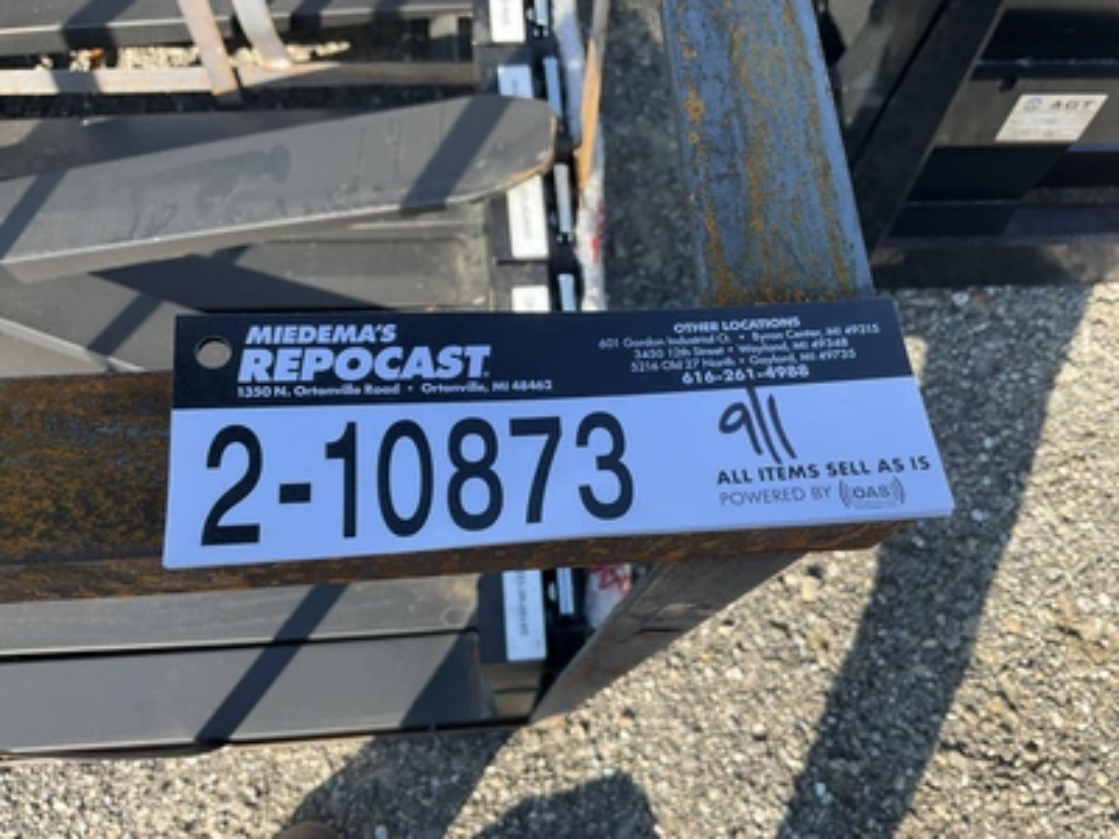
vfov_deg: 48.2
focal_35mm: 29
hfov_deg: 61.7
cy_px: 420
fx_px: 937
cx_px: 560
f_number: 1.8
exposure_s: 1/422
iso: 25
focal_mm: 3
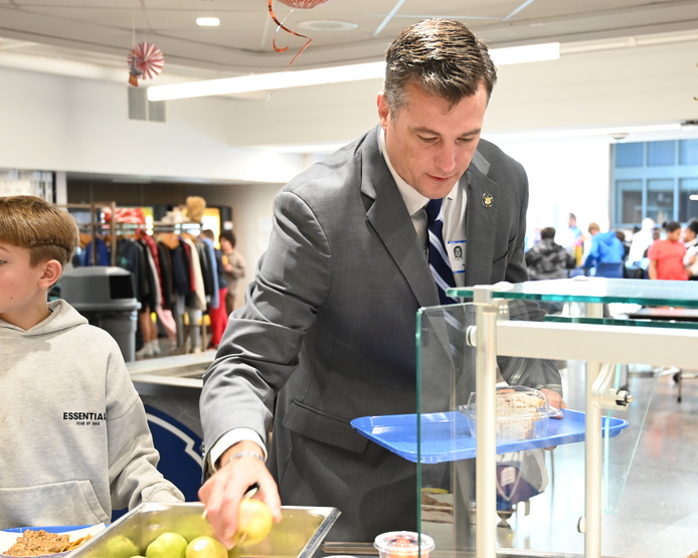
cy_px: 329
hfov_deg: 34.6
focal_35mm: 54
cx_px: 416
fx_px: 1115
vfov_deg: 28.0
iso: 2500
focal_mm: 39
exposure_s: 1/125
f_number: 4
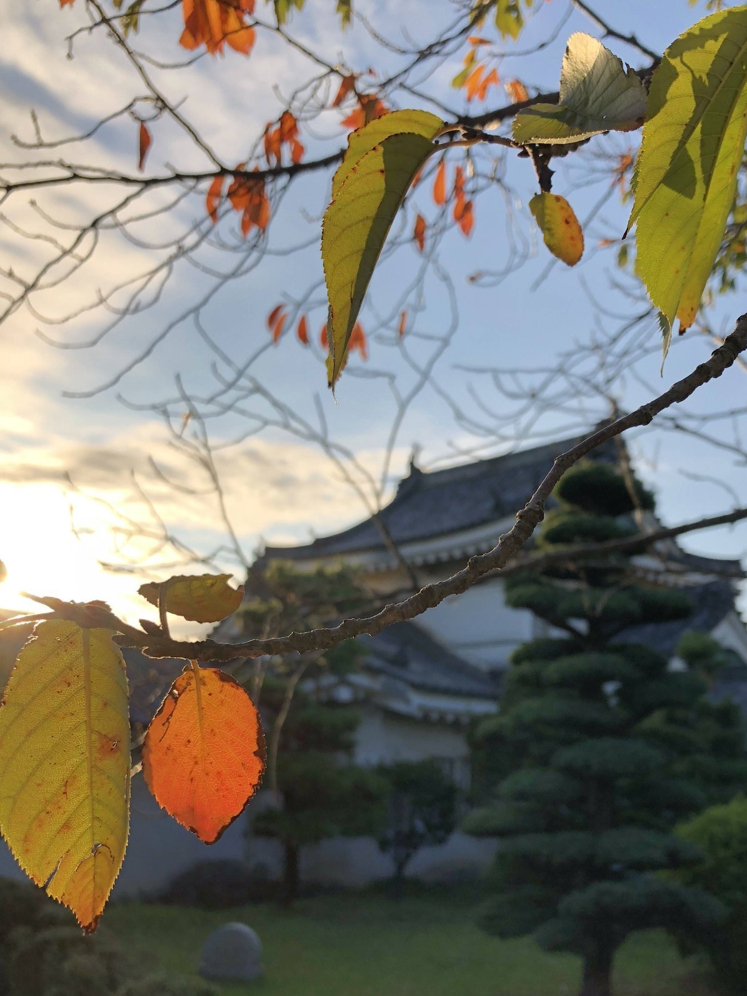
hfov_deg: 39.5
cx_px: 449
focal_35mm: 36
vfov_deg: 50.9
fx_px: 1036
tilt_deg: +9.2
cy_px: 608
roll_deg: -2.8
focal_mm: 4
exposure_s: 1/923
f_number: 1.8
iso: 20
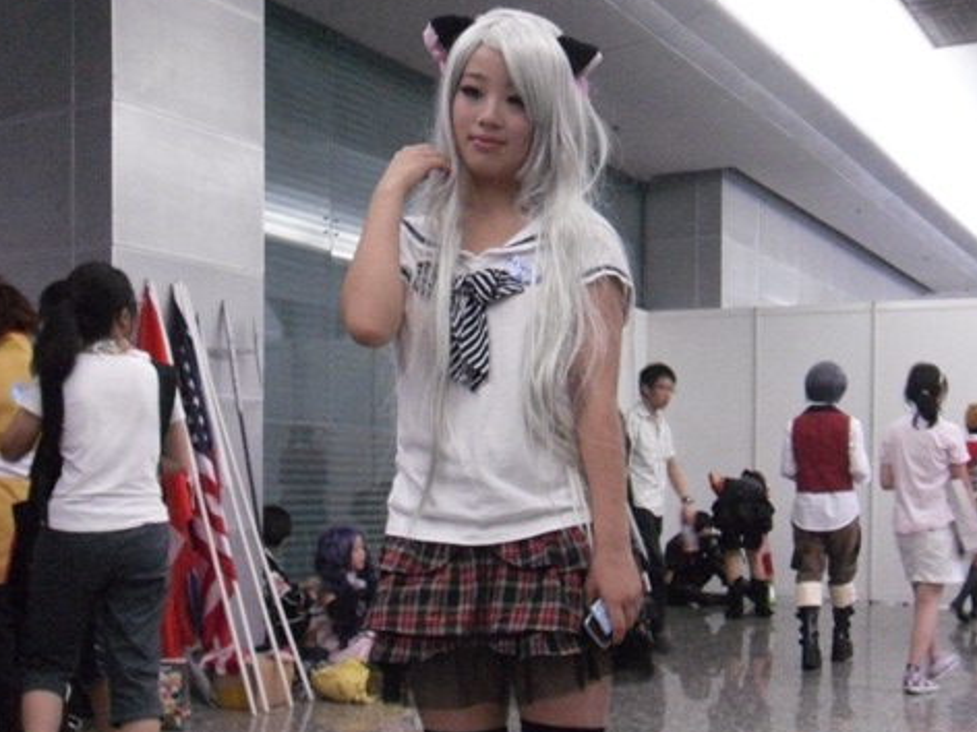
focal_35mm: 61
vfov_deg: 23.9
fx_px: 1722
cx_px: 488
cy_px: 482
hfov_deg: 31.7
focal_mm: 6.3
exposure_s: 1/19
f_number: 3.5
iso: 800
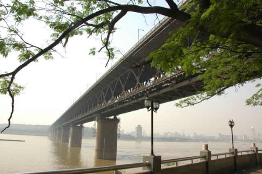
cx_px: 131
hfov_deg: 67.4
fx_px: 196
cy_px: 87
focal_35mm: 27
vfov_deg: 47.8
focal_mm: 18
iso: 200
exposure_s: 1/320
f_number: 9
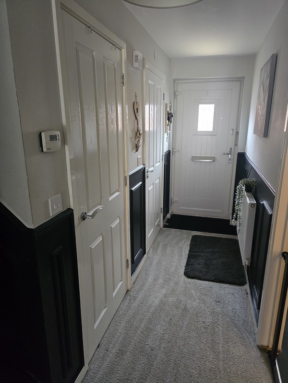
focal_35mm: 23
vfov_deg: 73.9
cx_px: 144
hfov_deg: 58.9
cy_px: 192
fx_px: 255
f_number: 1.7
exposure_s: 1/100
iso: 1600
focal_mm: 6.3
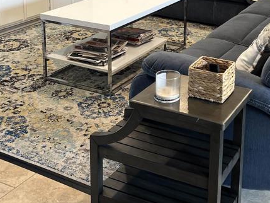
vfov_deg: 22.6
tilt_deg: -12.7
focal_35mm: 62
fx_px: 484
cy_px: -7
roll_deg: -1.3
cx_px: 179
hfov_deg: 31.0
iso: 80
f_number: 1.5
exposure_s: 1/60
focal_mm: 5.7
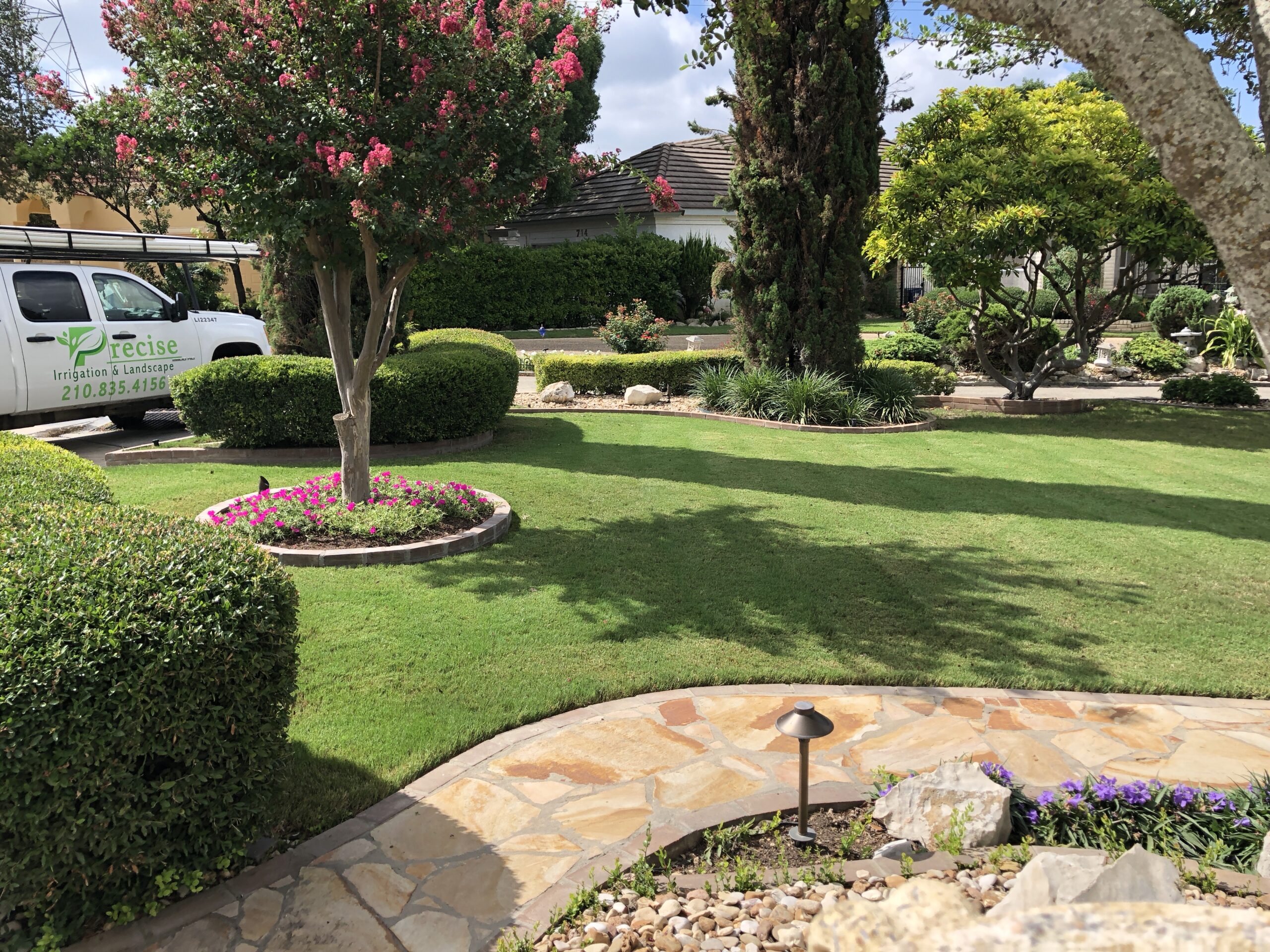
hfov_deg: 63.4
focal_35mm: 28
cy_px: 476
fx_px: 1027
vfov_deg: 49.7
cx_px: 635
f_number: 1.8
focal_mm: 3.99
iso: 20
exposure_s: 1/1279
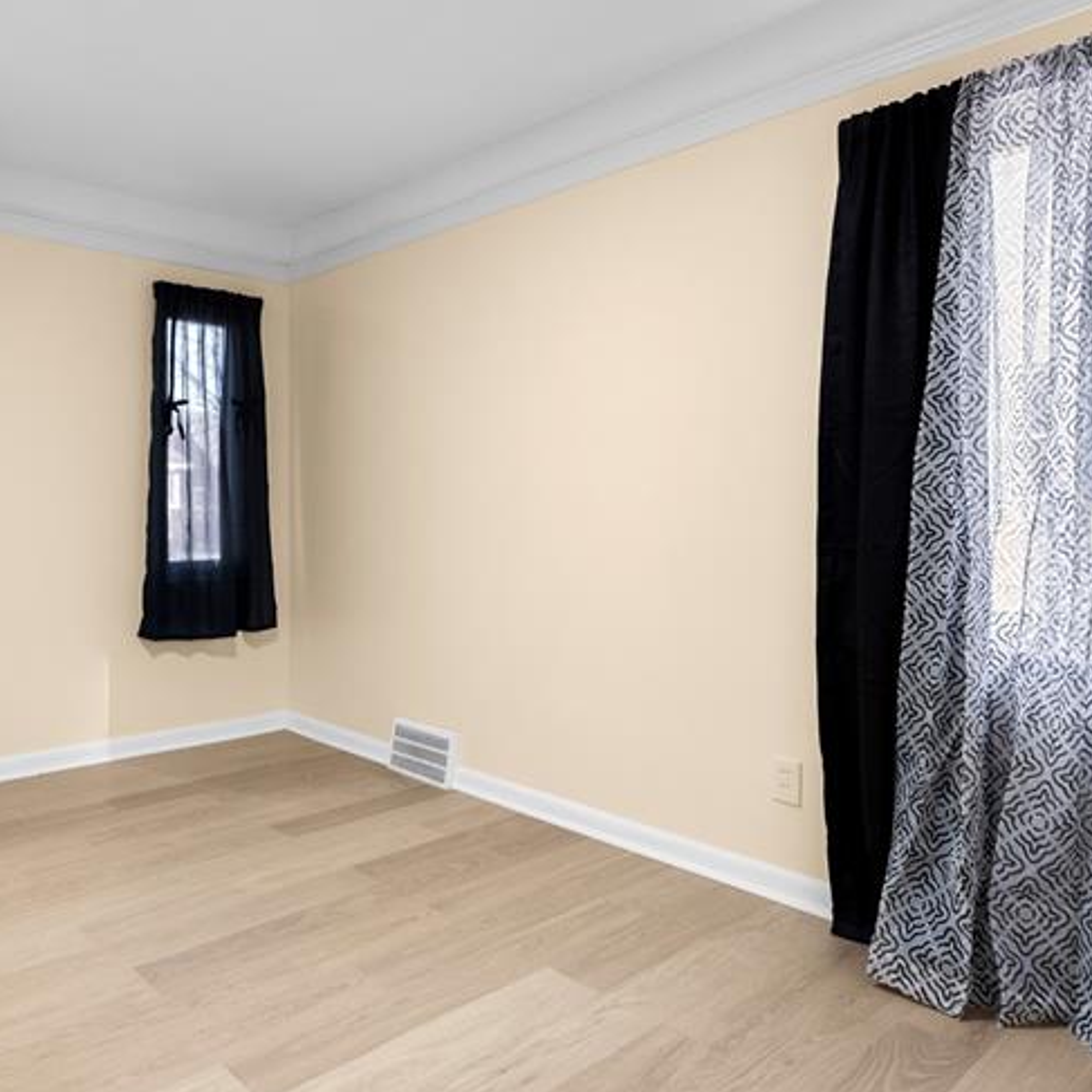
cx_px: 372
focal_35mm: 25
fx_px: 892
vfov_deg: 62.9
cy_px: 549
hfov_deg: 61.5
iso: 500
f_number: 10
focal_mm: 14
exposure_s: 1/4
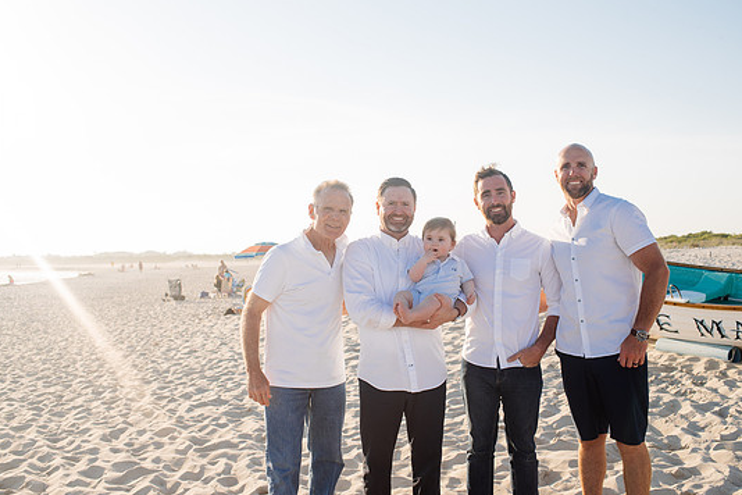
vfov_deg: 35.0
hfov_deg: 50.7
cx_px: 374
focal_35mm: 38
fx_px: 783
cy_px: 262
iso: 160
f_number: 4
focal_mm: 35
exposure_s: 1/800
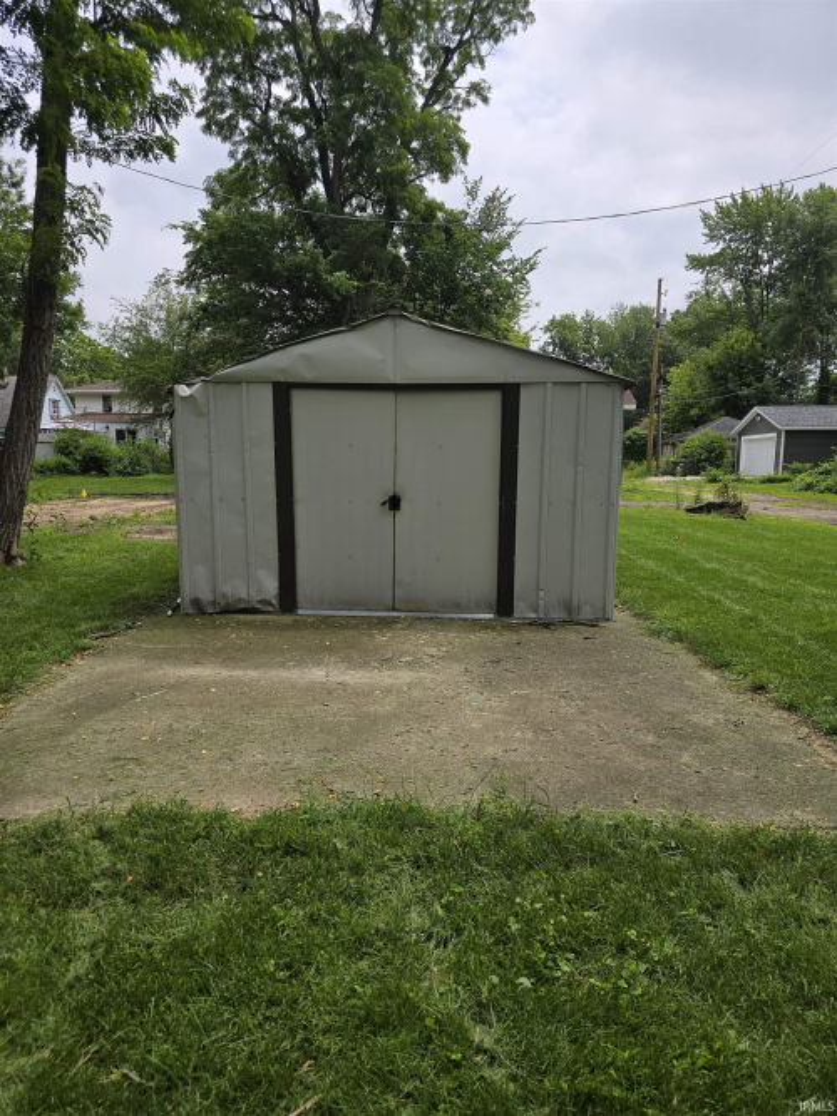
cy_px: 558
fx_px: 742
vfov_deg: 73.9
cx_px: 418
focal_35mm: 23
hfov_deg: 58.9
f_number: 1.7
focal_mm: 6.3
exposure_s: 1/803
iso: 12
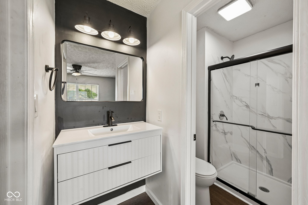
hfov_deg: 104.3
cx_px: 154
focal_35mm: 14
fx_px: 120
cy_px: 102
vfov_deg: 81.2
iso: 280
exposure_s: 1/15
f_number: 8
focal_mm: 14
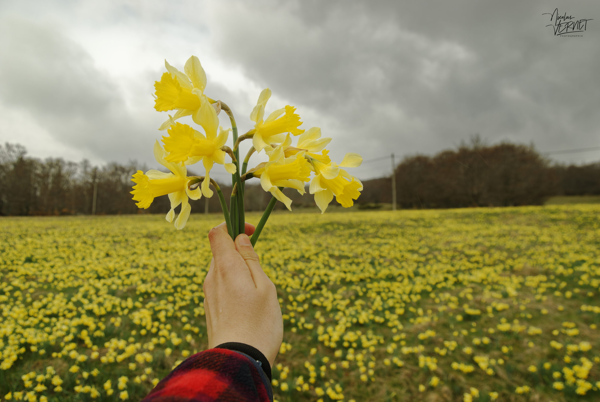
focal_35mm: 27
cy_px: 201
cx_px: 300
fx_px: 451
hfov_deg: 67.3
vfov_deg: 48.1
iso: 100
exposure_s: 1/160
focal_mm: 18
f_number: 6.3
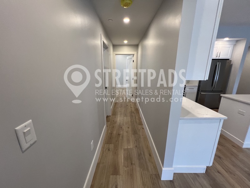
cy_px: 94
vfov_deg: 89.9
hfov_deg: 106.2
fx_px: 94
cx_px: 125
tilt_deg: -7.5
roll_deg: -0.1
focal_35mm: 13
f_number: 1.8
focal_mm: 1.57
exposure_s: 1/120
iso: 160
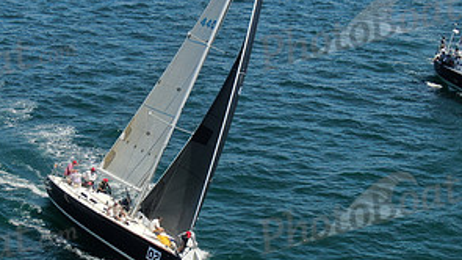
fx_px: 1127
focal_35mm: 92
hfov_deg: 23.1
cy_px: 142
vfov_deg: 13.2
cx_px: 169
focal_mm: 7.39
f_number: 3.6
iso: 100
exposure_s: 1/1000
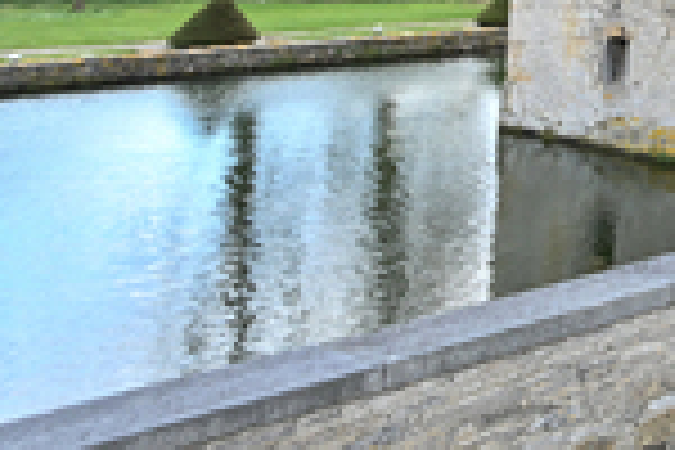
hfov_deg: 19.3
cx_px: 1332
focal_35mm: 64
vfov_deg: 19.1
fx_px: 1200
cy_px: -184
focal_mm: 16
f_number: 6.3
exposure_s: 1/250
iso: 320
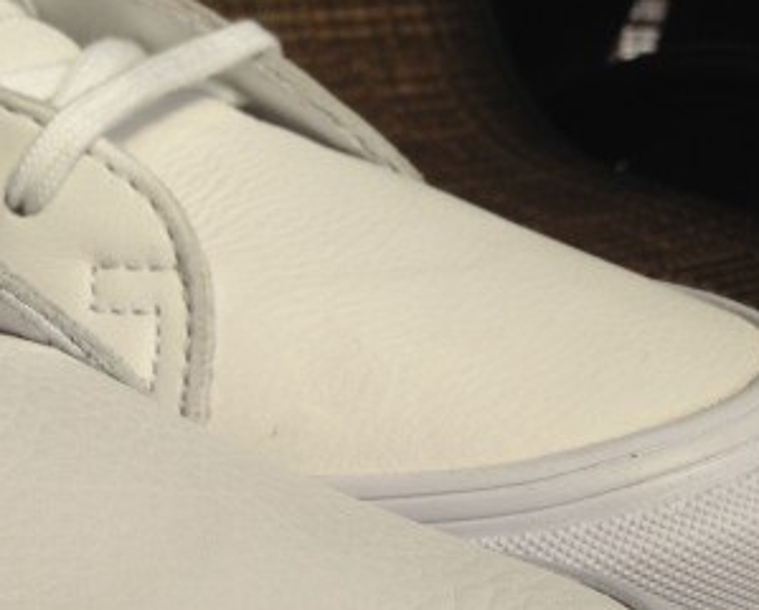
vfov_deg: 20.9
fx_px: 1597
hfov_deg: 25.9
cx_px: 81
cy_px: 616
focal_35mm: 71
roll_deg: -1.0
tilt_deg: -30.1
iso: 50
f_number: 2.4
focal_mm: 4.12
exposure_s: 1/1106
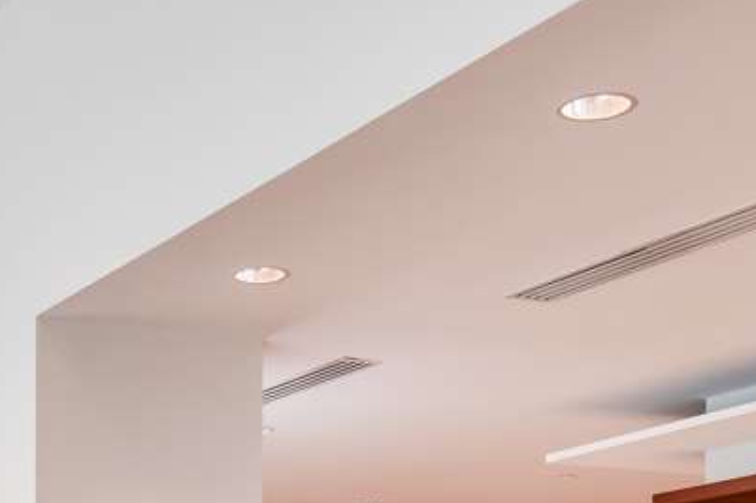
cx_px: 47
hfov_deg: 22.9
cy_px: 786
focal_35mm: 86
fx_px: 1805
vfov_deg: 14.6
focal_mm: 23
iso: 160
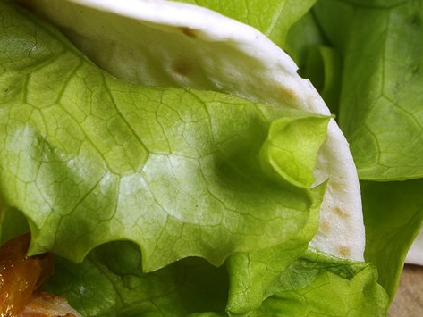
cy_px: 152
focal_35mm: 234
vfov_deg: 6.4
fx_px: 2860
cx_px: -125
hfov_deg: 8.3
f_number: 9
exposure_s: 1/8
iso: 100
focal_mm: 40
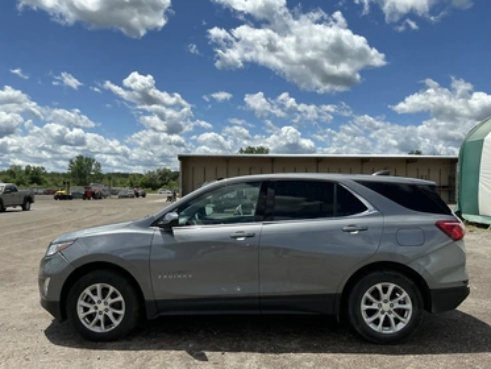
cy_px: 190
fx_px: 426
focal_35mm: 30
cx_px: 259
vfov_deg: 46.8
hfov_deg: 59.9
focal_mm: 3
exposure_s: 1/2801
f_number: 1.8
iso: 25
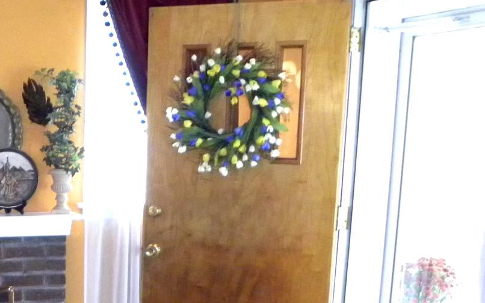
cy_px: 344
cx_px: -112
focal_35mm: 70
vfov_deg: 17.9
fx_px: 925
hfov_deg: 25.9
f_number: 2.8
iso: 400
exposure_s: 1/30
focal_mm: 4.6
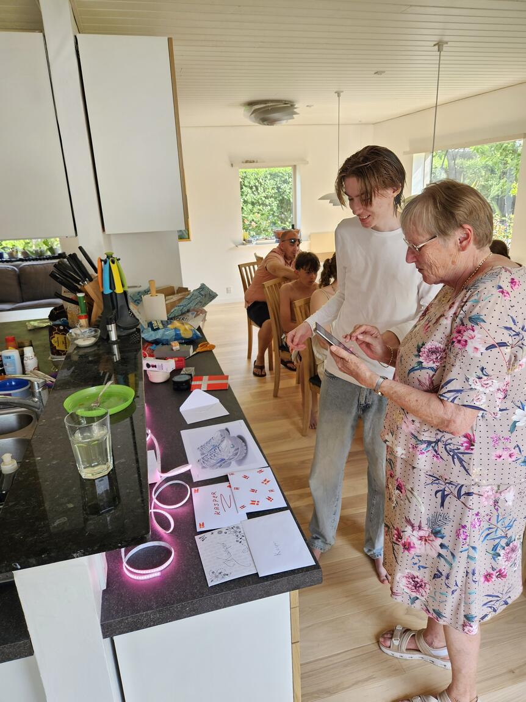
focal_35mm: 23
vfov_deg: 74.0
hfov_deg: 58.8
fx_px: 467
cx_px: 263
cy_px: 351
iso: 64
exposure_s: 1/100
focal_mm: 5.4
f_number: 1.8
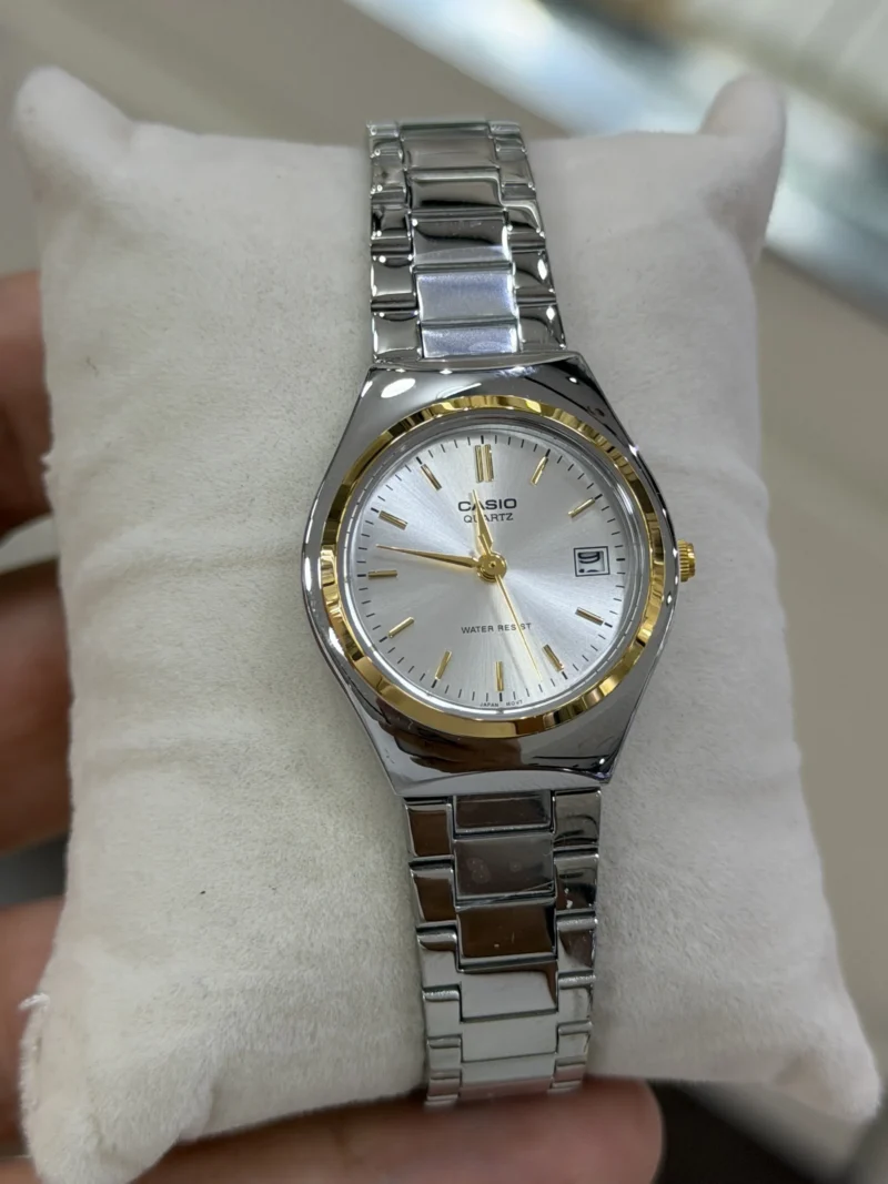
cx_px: 444
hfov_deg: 30.3
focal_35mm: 48
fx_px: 1642
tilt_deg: -63.8
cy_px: 592
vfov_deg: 39.7
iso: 80
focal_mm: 6.76
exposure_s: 1/652
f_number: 1.78
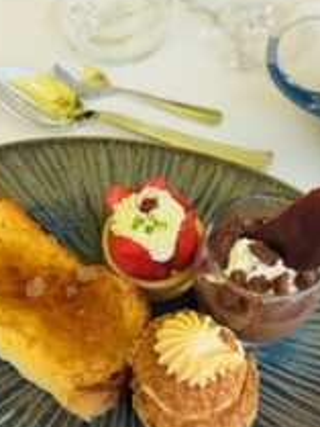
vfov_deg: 41.2
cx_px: 112
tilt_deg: -55.0
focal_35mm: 46
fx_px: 566
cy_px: 215
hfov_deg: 31.4
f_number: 1.78
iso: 80
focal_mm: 6.76
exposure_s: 1/651
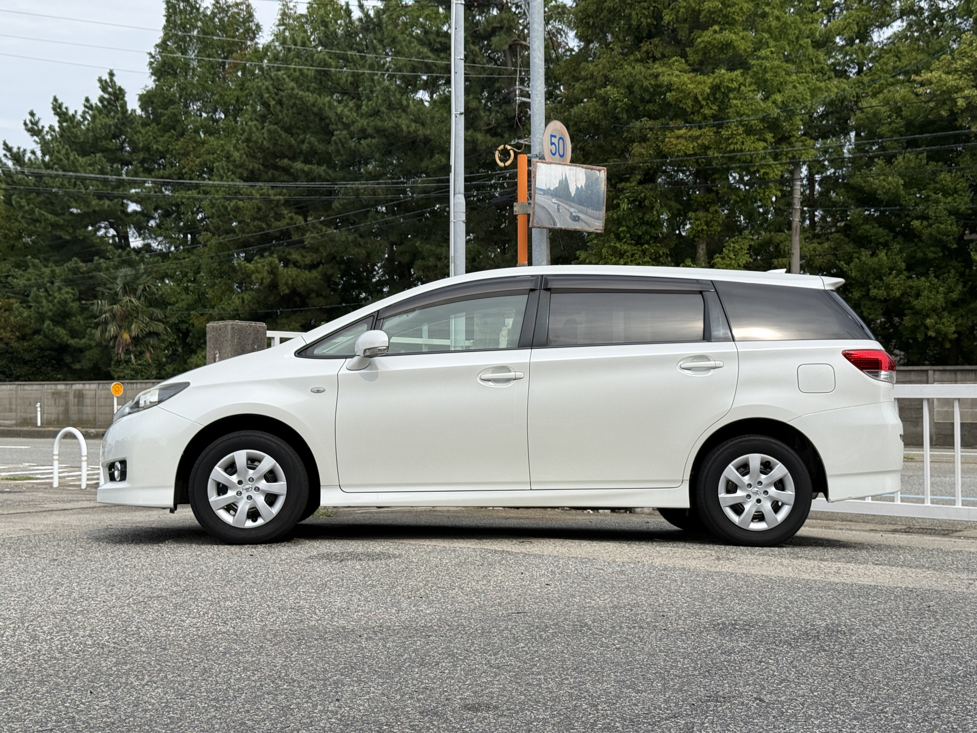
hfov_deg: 39.7
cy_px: 366
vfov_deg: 30.3
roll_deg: -0.2
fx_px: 1355
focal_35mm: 48
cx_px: 488
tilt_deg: +1.3
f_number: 1.78
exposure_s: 1/3704
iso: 64
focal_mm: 6.76
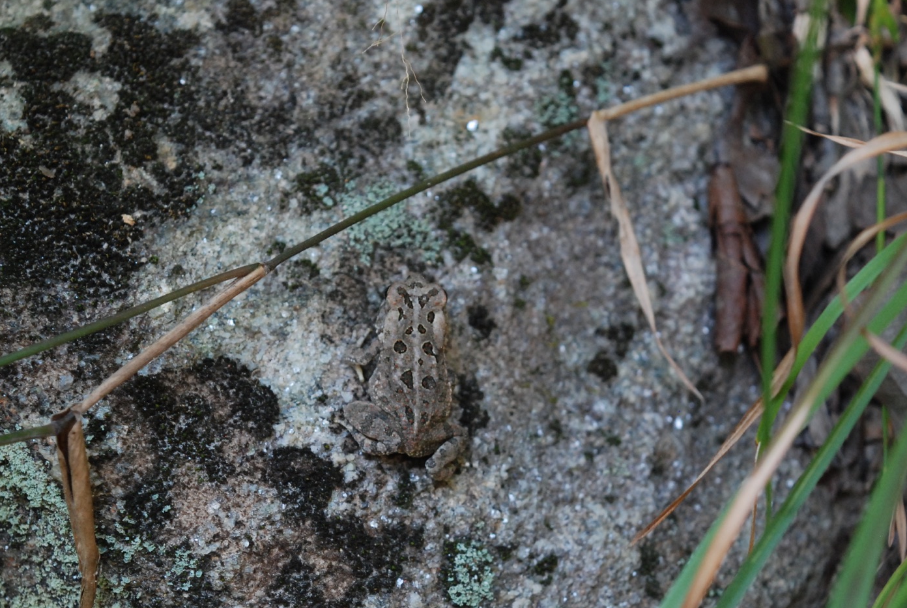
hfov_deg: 19.1
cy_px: 334
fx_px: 2690
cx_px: 396
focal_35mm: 107
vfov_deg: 12.9
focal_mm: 55
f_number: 5.6
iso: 640
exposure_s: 1/125
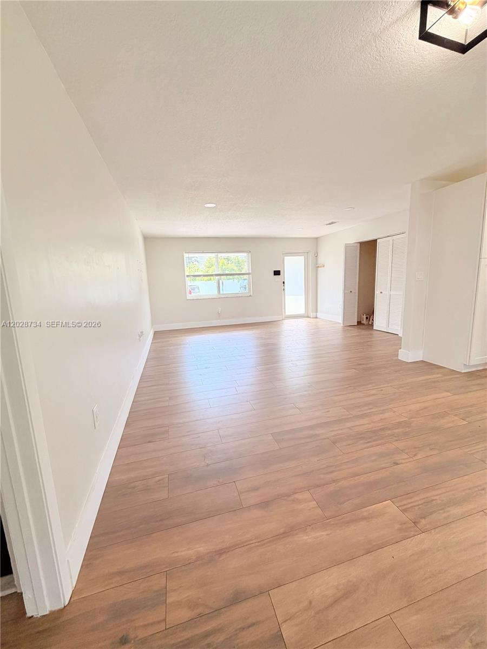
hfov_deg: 85.7
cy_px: 324
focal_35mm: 14
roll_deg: +1.4
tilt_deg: -10.4
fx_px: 263
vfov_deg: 102.1
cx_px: 244
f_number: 2.2
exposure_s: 1/120
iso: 160
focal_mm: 2.22
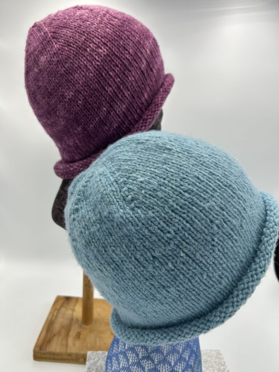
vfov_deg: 67.3
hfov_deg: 53.1
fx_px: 279
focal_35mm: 26
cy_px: 186
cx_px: 140
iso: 50
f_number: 1.5
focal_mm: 5.7
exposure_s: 1/974
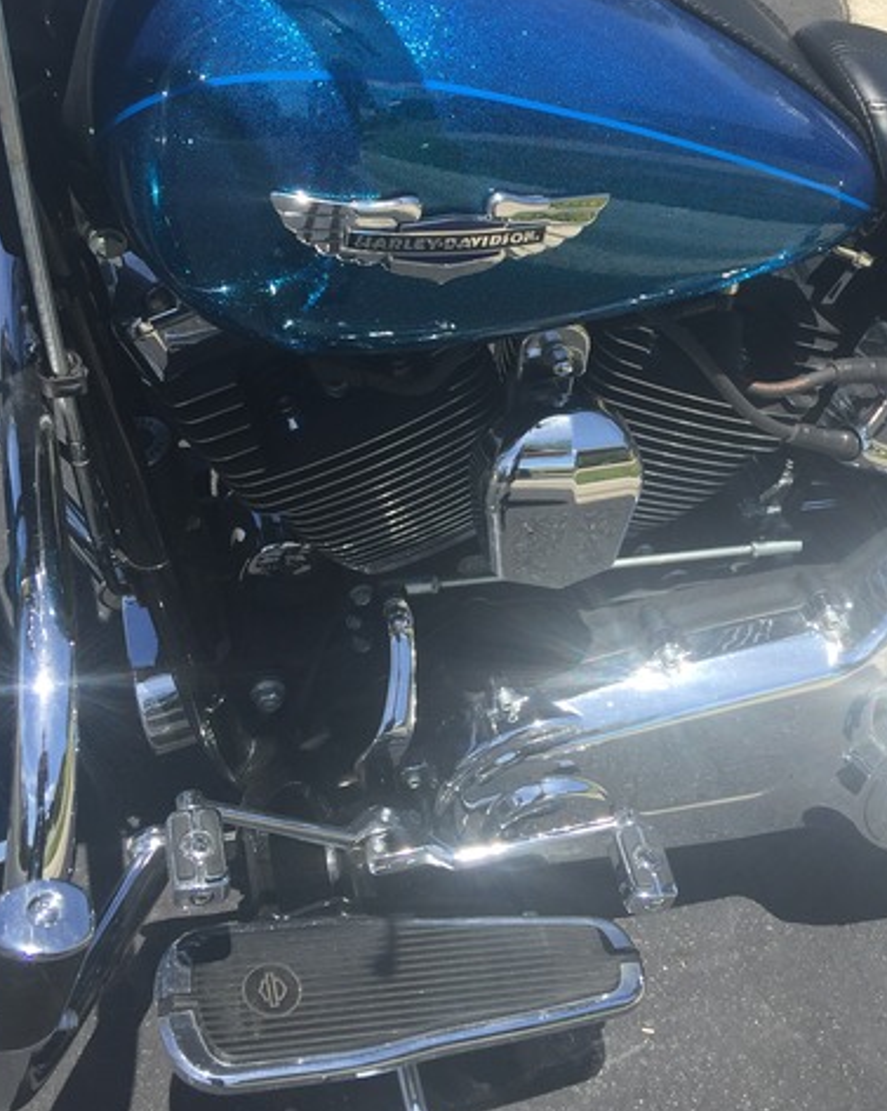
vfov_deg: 38.7
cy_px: 452
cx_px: 529
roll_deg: -0.1
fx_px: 1577
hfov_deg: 31.3
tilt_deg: -24.9
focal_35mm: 48
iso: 32
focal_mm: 4.15
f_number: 2.2
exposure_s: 1/1236
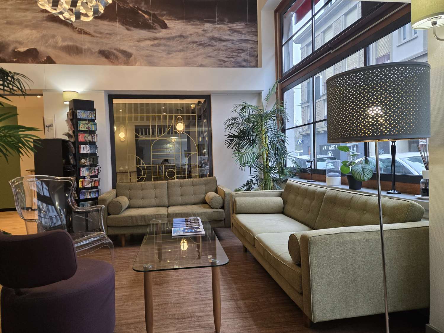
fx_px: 295
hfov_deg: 73.9
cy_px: 166
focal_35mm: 23
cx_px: 222
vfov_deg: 58.9
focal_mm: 5.4
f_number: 1.8
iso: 160
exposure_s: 1/100
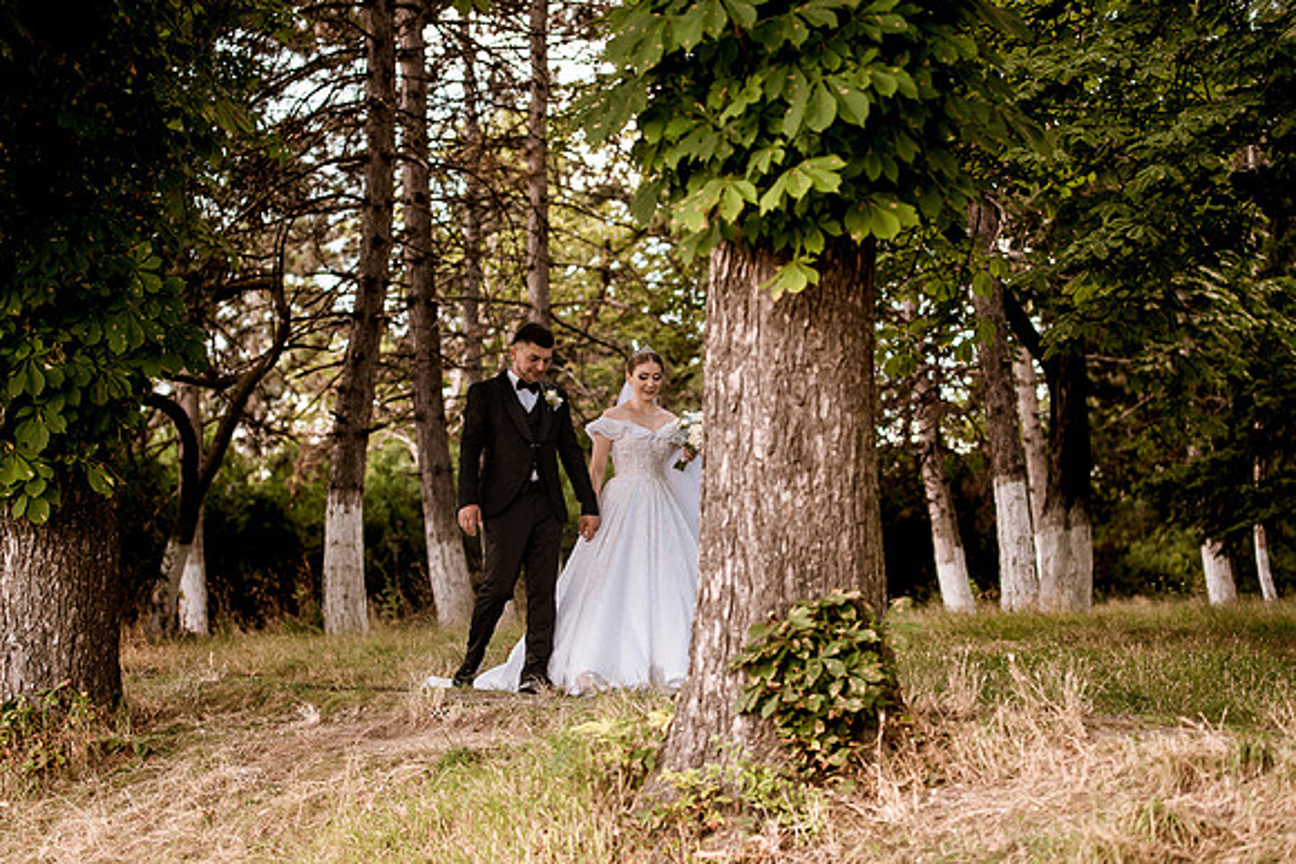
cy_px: 435
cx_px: 643
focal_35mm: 98
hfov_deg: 20.7
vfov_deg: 13.9
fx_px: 3546
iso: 125
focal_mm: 90
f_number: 3.2
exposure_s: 1/250
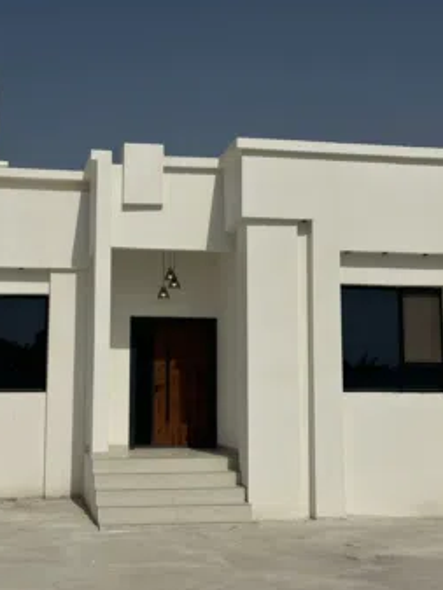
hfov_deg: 25.6
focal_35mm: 57
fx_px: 972
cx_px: 182
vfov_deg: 33.7
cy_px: 259
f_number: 1.78
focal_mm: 6.86
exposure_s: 1/15873
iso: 64
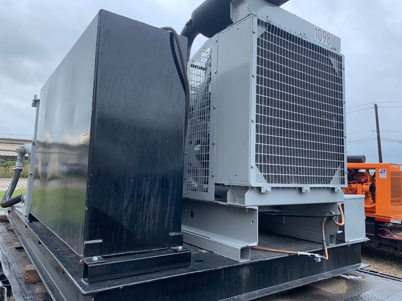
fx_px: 302
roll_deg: -1.3
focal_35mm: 26
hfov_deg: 67.3
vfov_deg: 53.1
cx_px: 201
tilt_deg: +5.4
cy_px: 150
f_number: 1.8
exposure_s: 1/85
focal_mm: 4.25
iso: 100
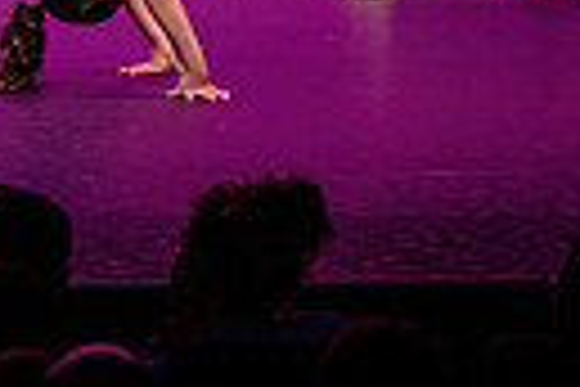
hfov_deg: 4.6
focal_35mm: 440
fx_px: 7088
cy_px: -313
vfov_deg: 3.1
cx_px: -486
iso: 1250
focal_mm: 95
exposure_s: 1/250
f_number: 2.8
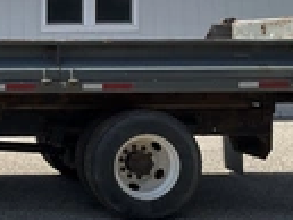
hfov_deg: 20.0
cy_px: 84
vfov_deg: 16.4
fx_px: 762
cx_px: -89
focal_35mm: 90
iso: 25
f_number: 1.8
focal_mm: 3
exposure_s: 1/2227
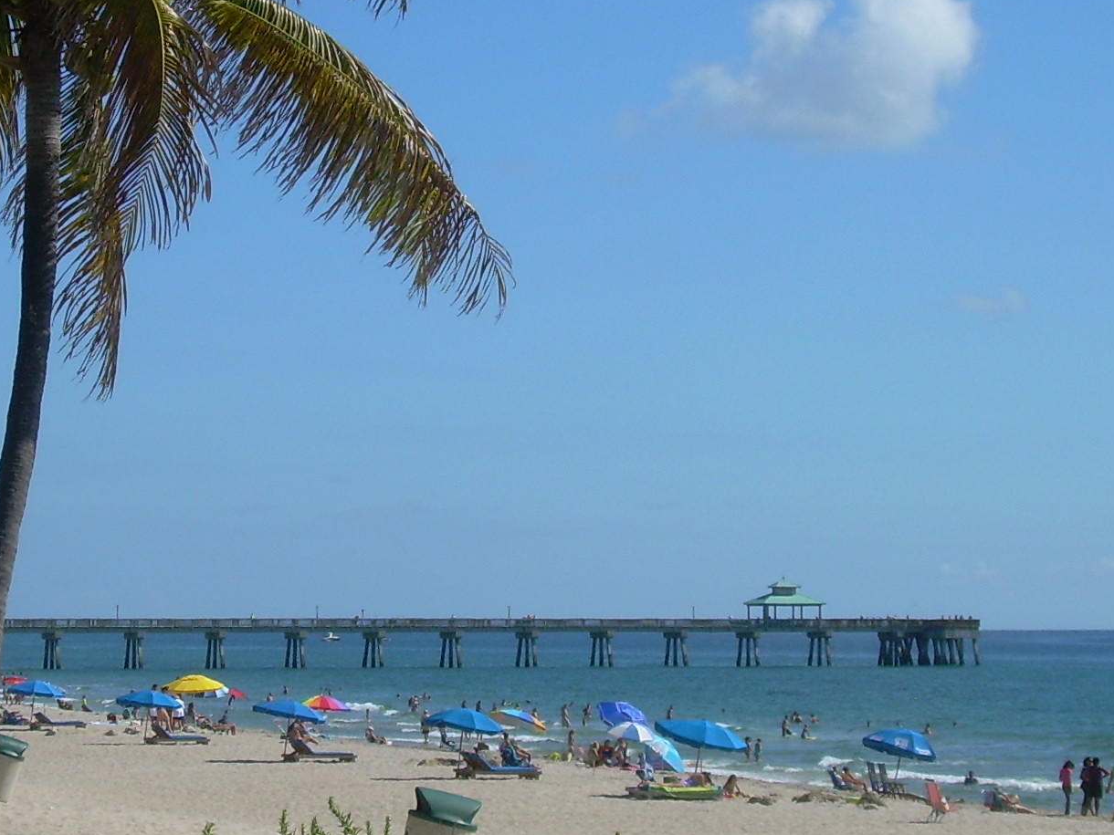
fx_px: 4377
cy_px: 390
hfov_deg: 14.5
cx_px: 461
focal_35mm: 136
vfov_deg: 10.9
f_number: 3.8
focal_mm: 12.5
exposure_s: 1/841
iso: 50
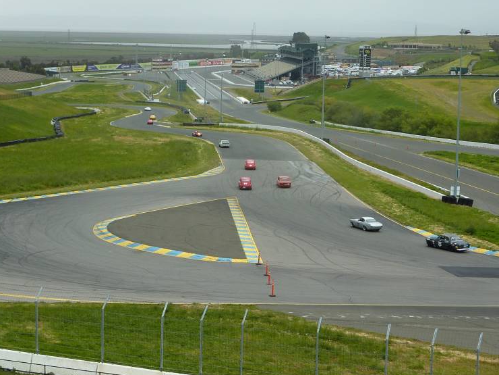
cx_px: 248
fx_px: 1110
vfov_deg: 19.1
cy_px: 191
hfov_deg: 25.3
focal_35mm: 77
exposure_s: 1/320
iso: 80
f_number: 3.8
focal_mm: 8.5
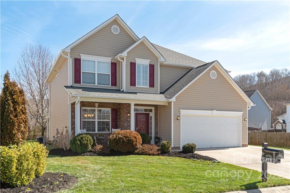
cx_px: 145
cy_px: 96
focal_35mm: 30
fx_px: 242
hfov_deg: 61.9
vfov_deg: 43.6
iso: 320
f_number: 7.1
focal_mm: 30
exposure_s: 1/2000
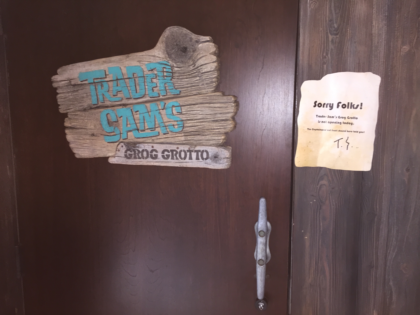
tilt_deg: -7.7
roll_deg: -0.6
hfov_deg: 61.7
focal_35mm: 29
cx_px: 210
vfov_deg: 48.2
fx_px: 352
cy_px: 158
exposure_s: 1/17
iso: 100
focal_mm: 4.15
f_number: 2.2
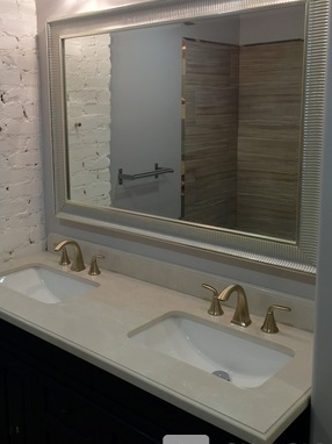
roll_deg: +1.3
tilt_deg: -8.4
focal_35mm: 38
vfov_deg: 48.9
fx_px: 486
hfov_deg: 37.5
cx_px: 133
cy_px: 191
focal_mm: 4.15
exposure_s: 1/40
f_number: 2.2
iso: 32
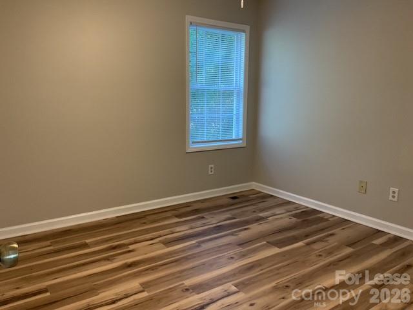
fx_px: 346
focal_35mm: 29
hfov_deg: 61.7
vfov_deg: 48.2
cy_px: 155
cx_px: 206
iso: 100
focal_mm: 3
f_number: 1.8
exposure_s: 1/60
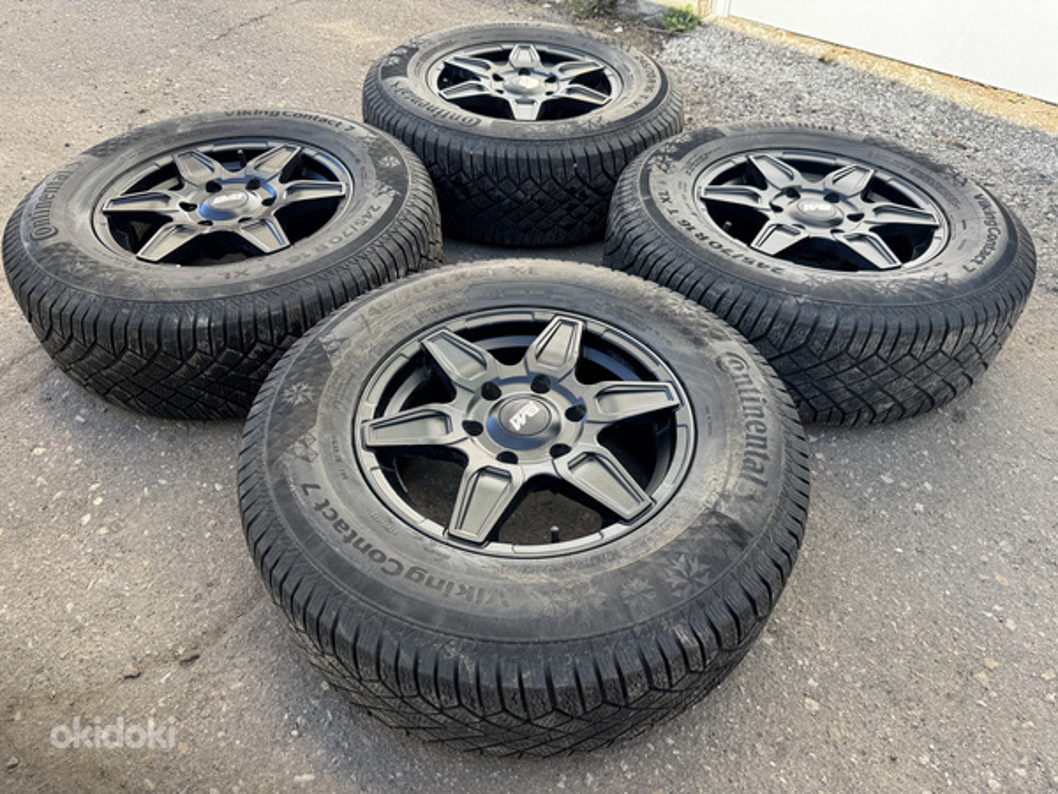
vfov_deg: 56.8
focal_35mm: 24
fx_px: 734
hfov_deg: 71.6
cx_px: 529
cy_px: 397
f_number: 1.78
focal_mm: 6.76
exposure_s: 1/397
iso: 80
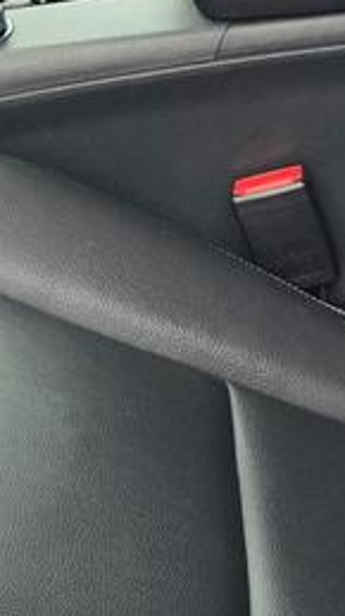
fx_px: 2024
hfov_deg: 9.5
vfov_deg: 16.8
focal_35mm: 124
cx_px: -152
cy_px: -67
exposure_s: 1/120
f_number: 1.7
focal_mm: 6.3
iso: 50
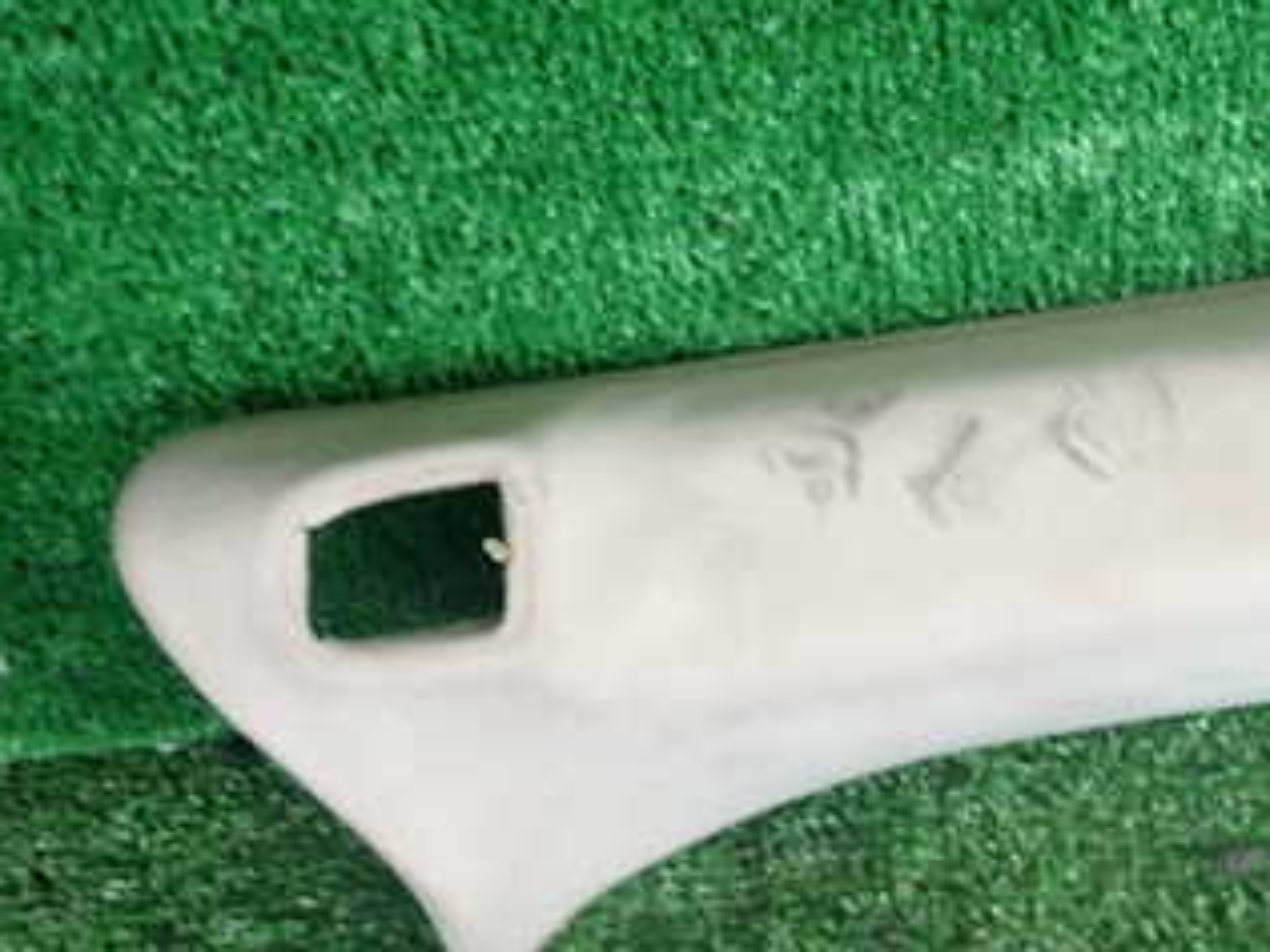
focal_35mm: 57
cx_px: 1170
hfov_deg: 32.0
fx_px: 2091
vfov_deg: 25.5
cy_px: 317
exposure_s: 1/60
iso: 200
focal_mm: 5.4
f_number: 2.3
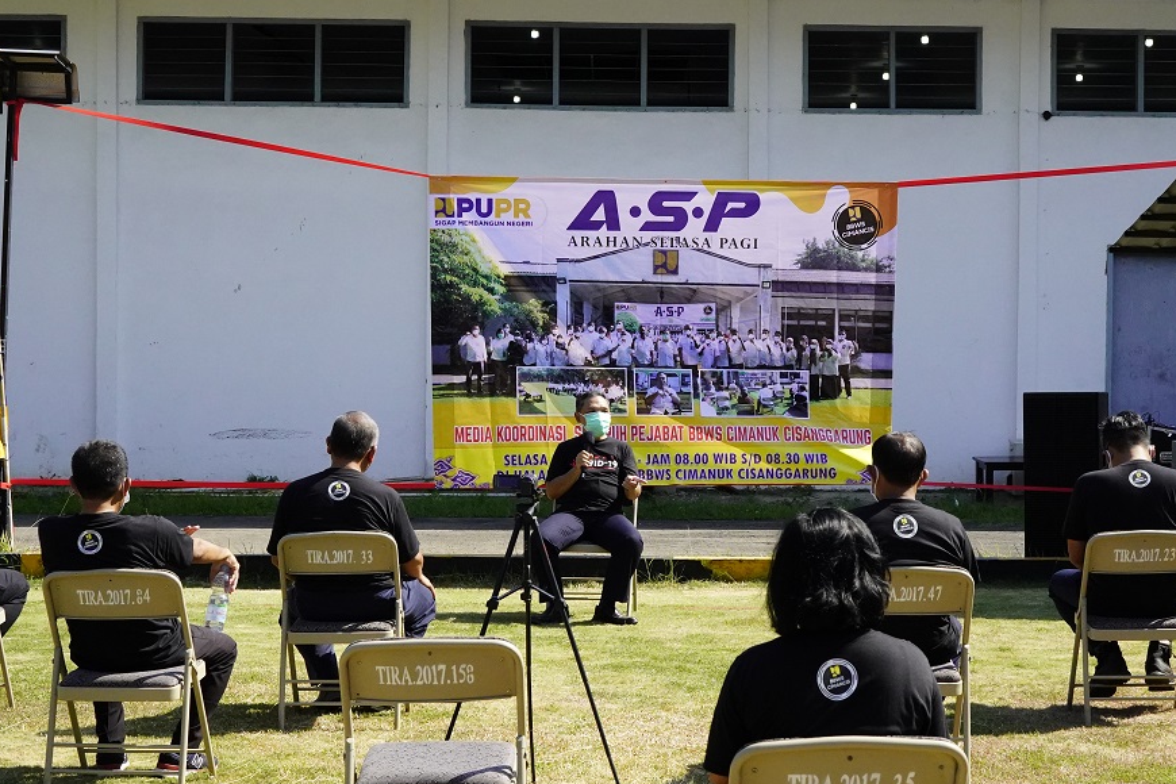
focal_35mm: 69
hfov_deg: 29.2
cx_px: 665
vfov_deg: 19.7
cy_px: 388
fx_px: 2254
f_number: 10
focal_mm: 50
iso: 6400
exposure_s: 1/4000
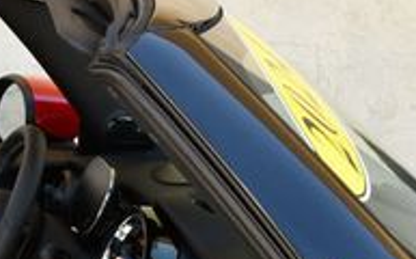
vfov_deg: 10.4
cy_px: 373
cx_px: -205
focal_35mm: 122
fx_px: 1381
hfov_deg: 15.8
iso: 400
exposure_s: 1/250
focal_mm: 18
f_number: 5
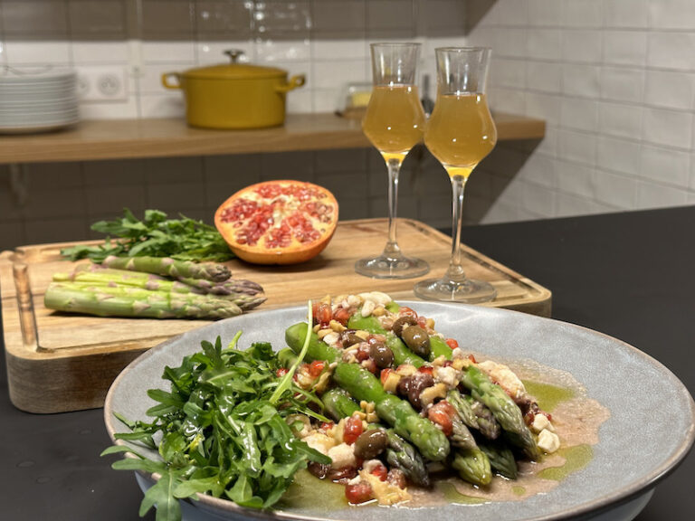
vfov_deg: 30.3
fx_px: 964
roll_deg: +1.0
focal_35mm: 48
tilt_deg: -15.2
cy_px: 260
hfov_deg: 39.7
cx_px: 348
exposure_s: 1/50
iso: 125
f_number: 1.78
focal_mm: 6.86
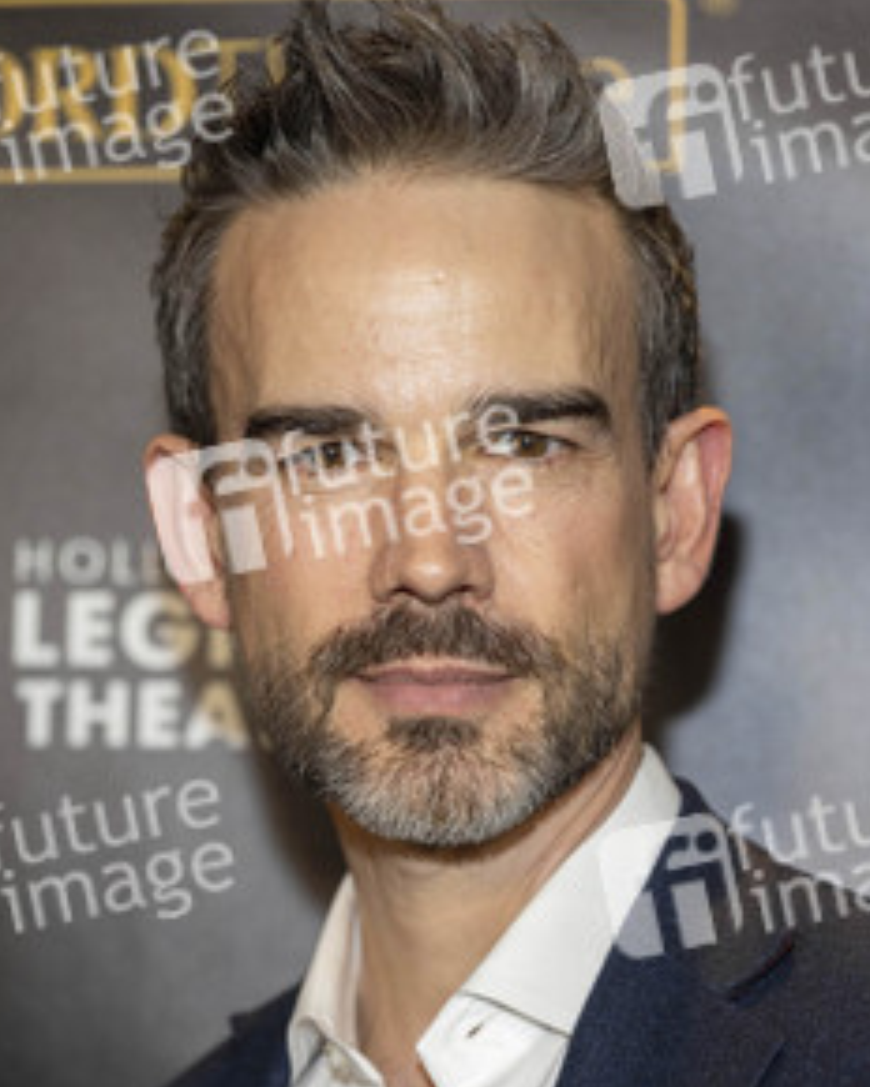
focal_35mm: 155
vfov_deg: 12.4
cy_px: 682
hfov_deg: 10.0
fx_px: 4989
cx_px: 450
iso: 800
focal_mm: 120
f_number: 4
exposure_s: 1/250
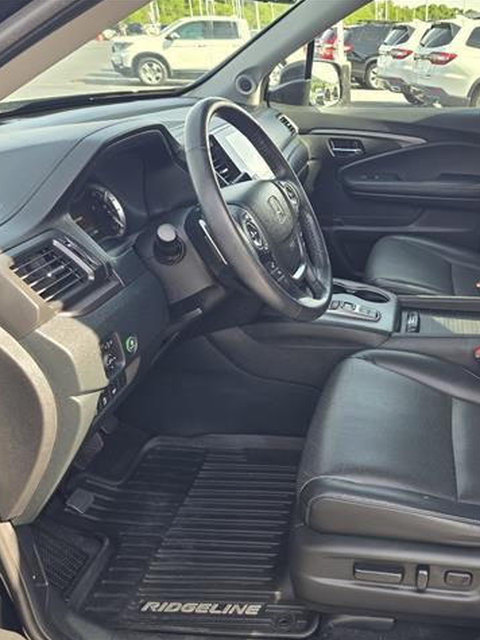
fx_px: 573
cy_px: 321
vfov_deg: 58.4
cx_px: 398
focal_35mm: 31
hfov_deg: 42.9
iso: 50
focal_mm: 6.3
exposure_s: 1/182
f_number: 1.7
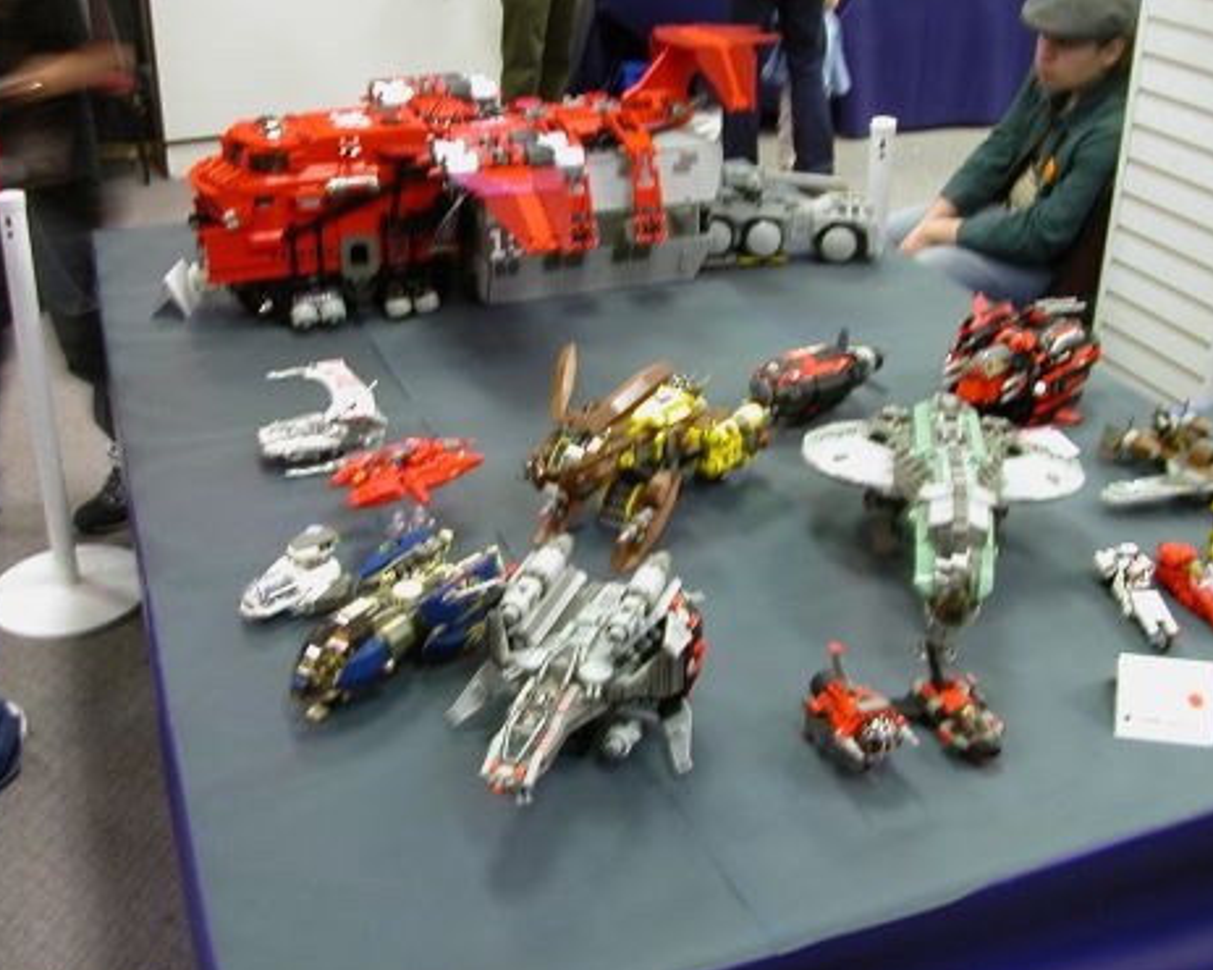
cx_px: 595
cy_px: 489
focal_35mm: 39
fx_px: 1400
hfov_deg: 46.9
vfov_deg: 38.2
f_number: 2.7
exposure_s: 1/4.5
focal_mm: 5.6
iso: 100
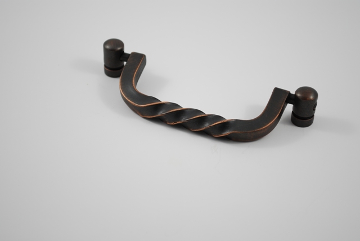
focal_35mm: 82
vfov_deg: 16.6
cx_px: 180
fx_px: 826
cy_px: 120
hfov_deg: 24.6
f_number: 5.6
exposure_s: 1/15
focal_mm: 55
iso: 100
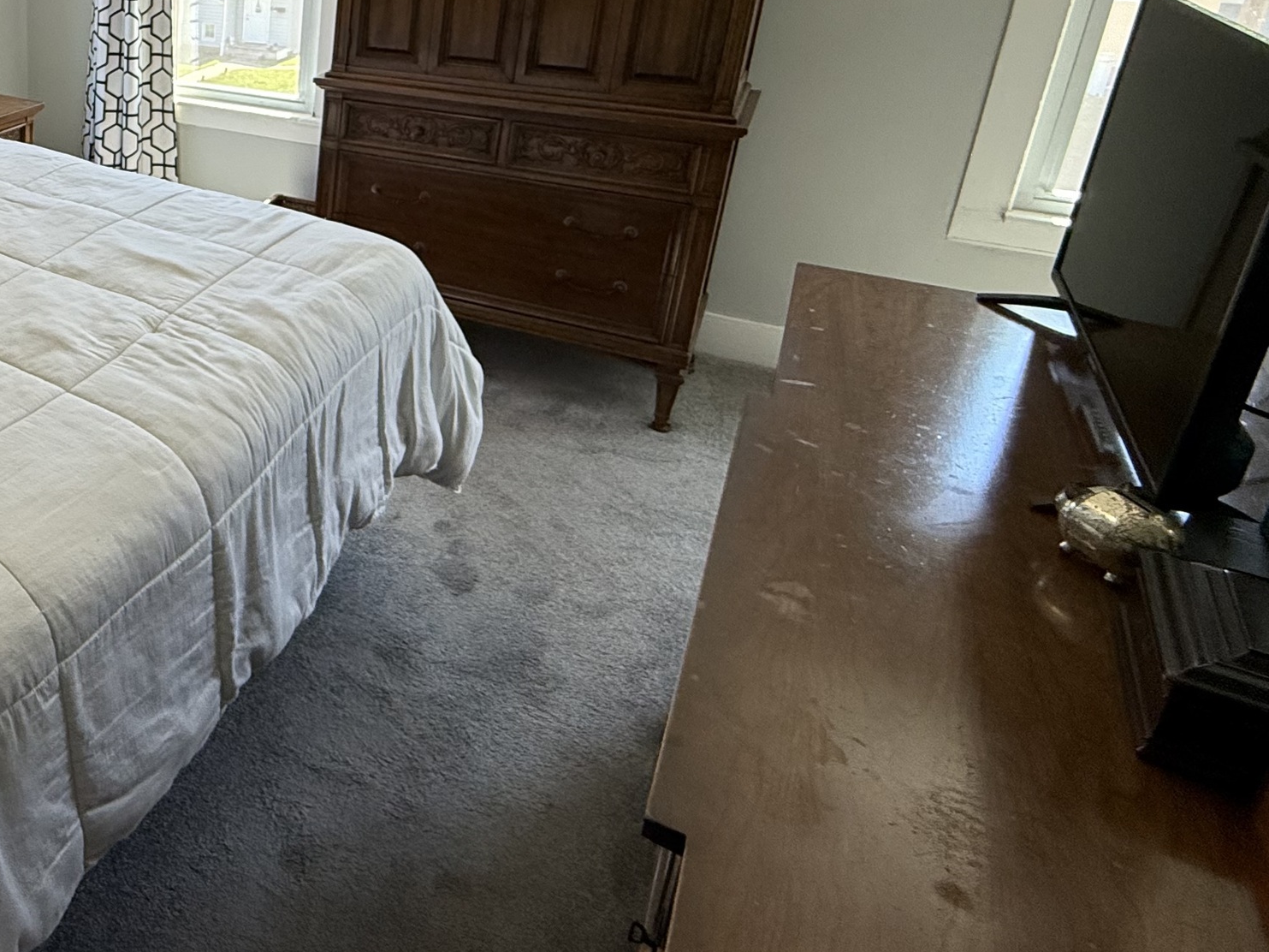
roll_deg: +0.4
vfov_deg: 46.3
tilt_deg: -18.2
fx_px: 1063
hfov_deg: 51.6
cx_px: 50
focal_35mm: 29
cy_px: 223
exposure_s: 1/120
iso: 160
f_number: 2.2
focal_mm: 2.22
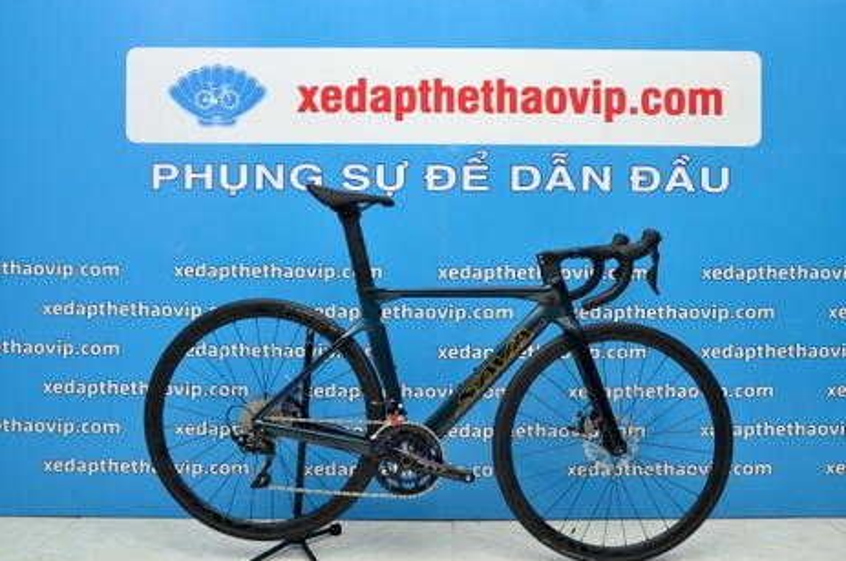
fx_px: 657
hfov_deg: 65.5
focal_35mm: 28
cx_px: 437
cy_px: 283
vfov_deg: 46.2
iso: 1000
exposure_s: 1/250
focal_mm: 18
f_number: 7.1
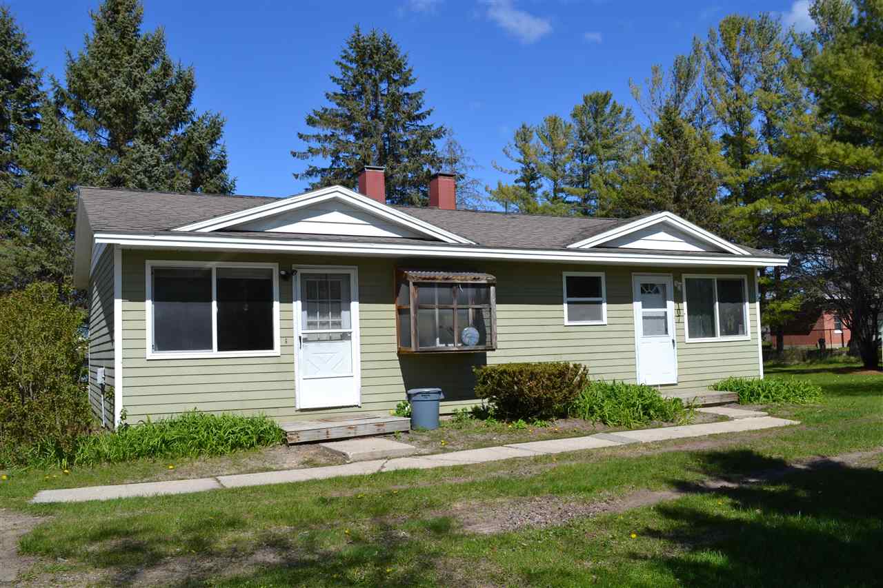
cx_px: 442
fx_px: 736
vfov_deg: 43.6
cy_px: 294
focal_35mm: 30
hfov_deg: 61.9
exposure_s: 1/320
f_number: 9
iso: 100
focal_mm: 20
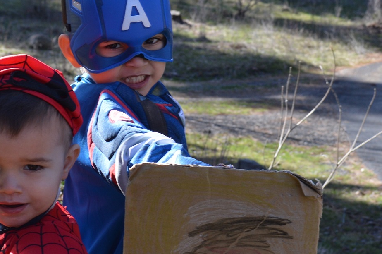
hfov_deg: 21.6
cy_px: 67
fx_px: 1000
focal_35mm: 94
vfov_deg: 14.4
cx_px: 190
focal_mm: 23
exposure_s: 1/160
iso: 100
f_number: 6.3
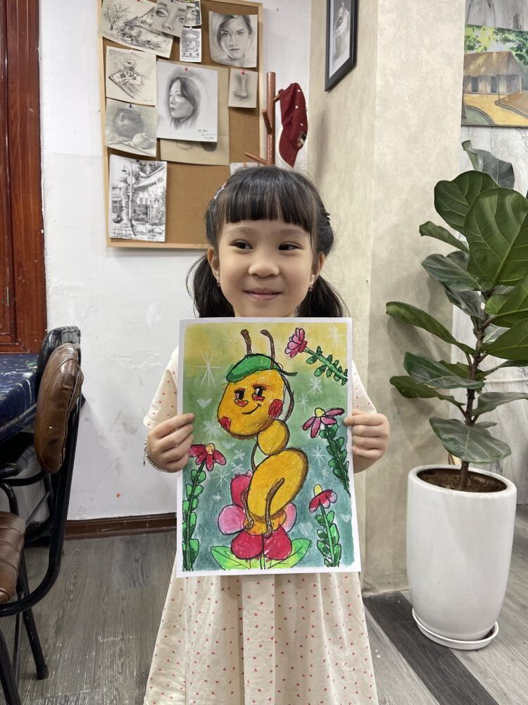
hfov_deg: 54.9
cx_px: 264
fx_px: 508
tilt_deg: -5.7
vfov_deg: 69.4
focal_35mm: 25
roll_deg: -1.2
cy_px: 352
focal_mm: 5.1
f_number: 1.6
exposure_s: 1/100
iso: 125
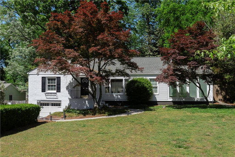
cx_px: 118
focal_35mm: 36
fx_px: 235
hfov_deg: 53.1
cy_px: 78
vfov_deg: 36.8
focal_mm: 24
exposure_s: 1/400
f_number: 8
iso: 200
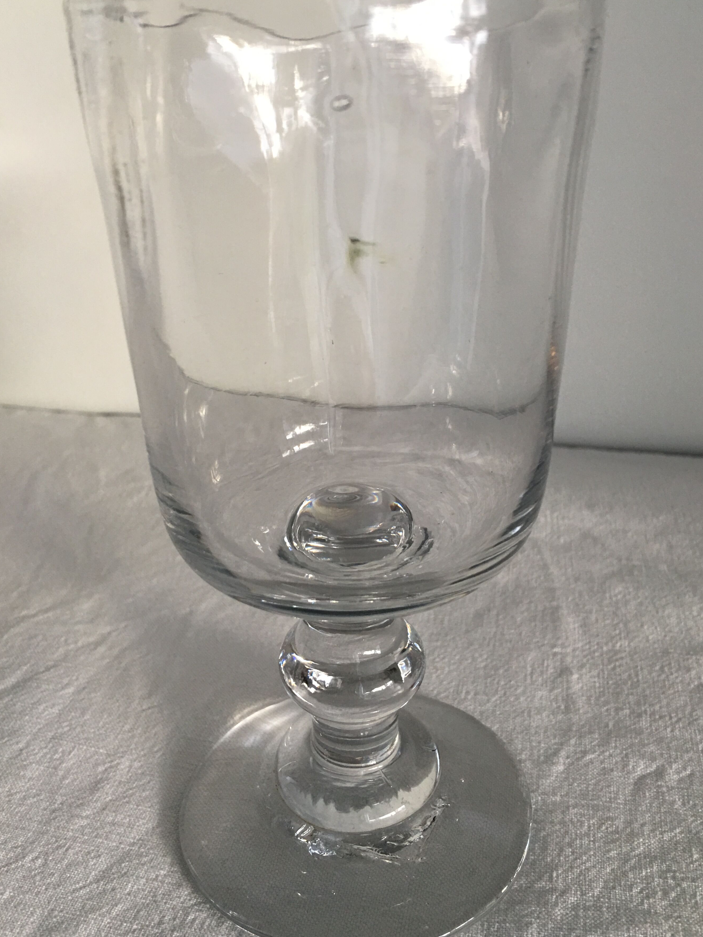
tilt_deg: -22.2
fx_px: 894
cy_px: 454
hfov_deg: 42.9
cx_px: 356
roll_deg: +0.8
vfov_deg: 55.3
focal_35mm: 33
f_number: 2.2
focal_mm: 4.15
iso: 64
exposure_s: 1/33
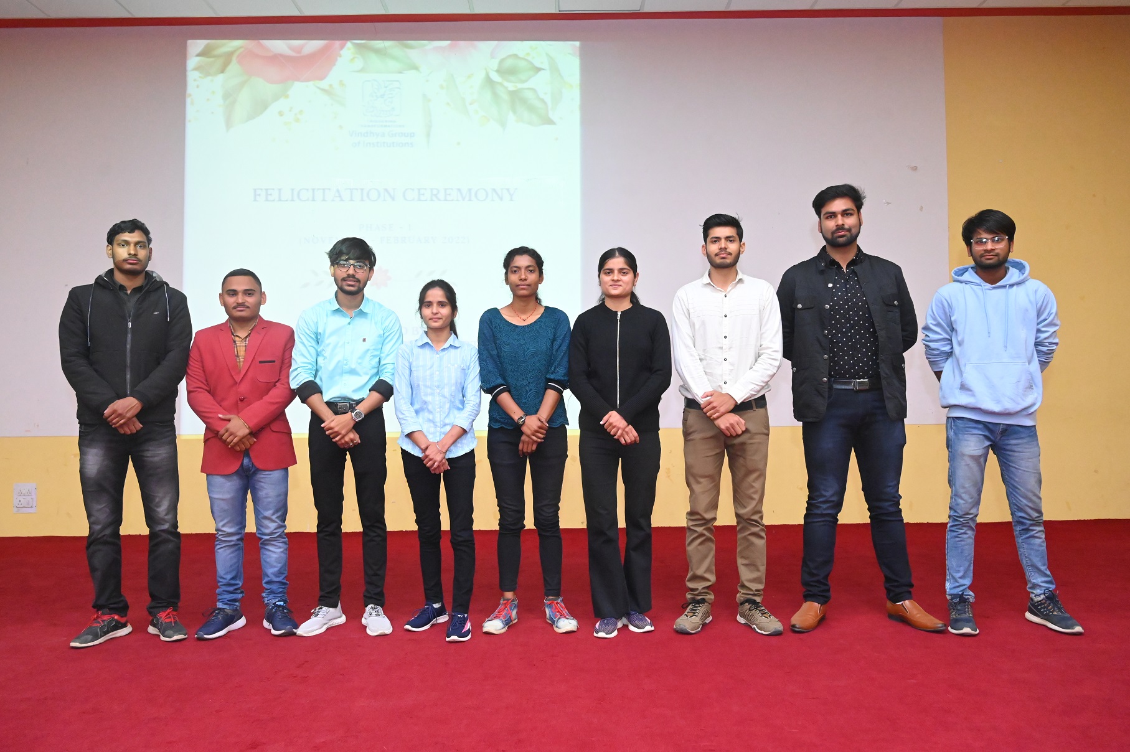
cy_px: 376
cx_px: 565
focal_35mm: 28
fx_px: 878
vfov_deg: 46.4
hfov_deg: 65.5
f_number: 5.6
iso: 12800
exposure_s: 1/160
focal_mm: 28
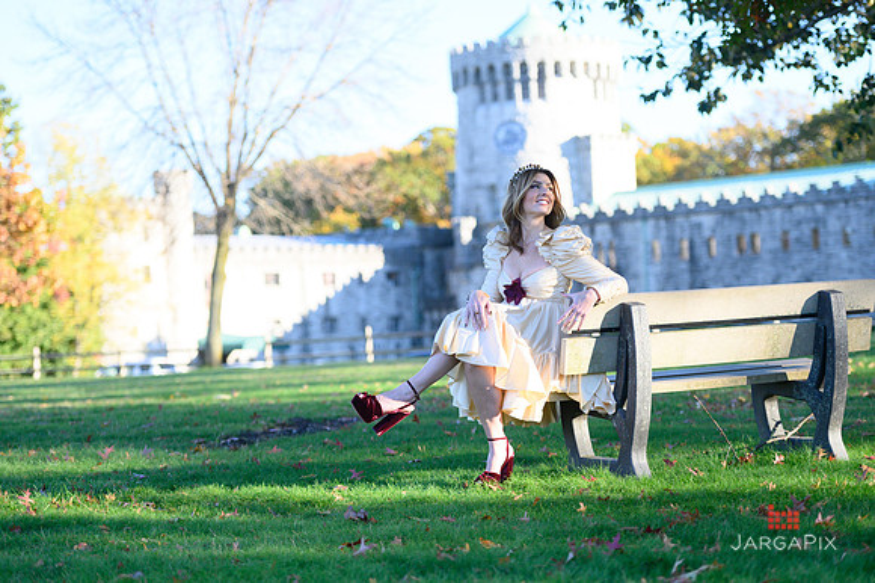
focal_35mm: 86
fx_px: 2089
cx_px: 438
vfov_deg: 15.9
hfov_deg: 23.7
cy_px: 292
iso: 1600
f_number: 3.2
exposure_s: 1/4000
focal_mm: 86
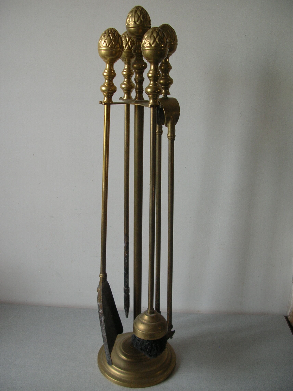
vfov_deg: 52.7
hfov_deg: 40.6
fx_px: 396
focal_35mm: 35
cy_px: 196
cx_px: 146
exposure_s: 1/23.8
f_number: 2.8
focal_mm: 5.8
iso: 50
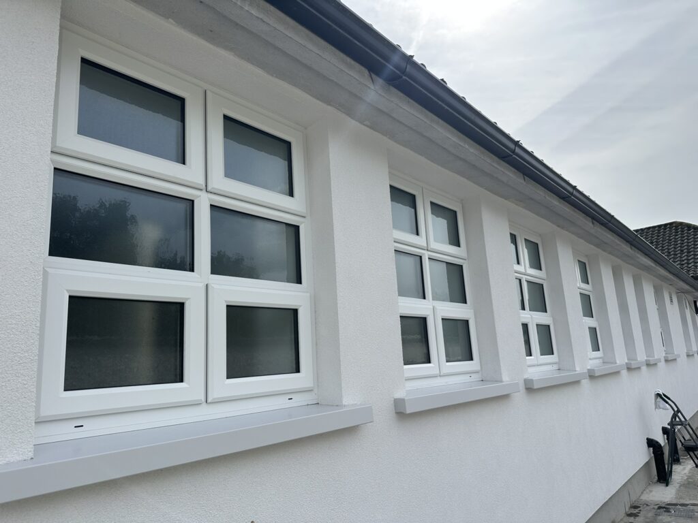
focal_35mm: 24
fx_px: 484
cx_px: 349
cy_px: 262
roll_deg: +3.4
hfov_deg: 71.6
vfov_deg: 56.8
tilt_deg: +11.0
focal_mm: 6.86
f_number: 1.78
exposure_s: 1/5263
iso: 80
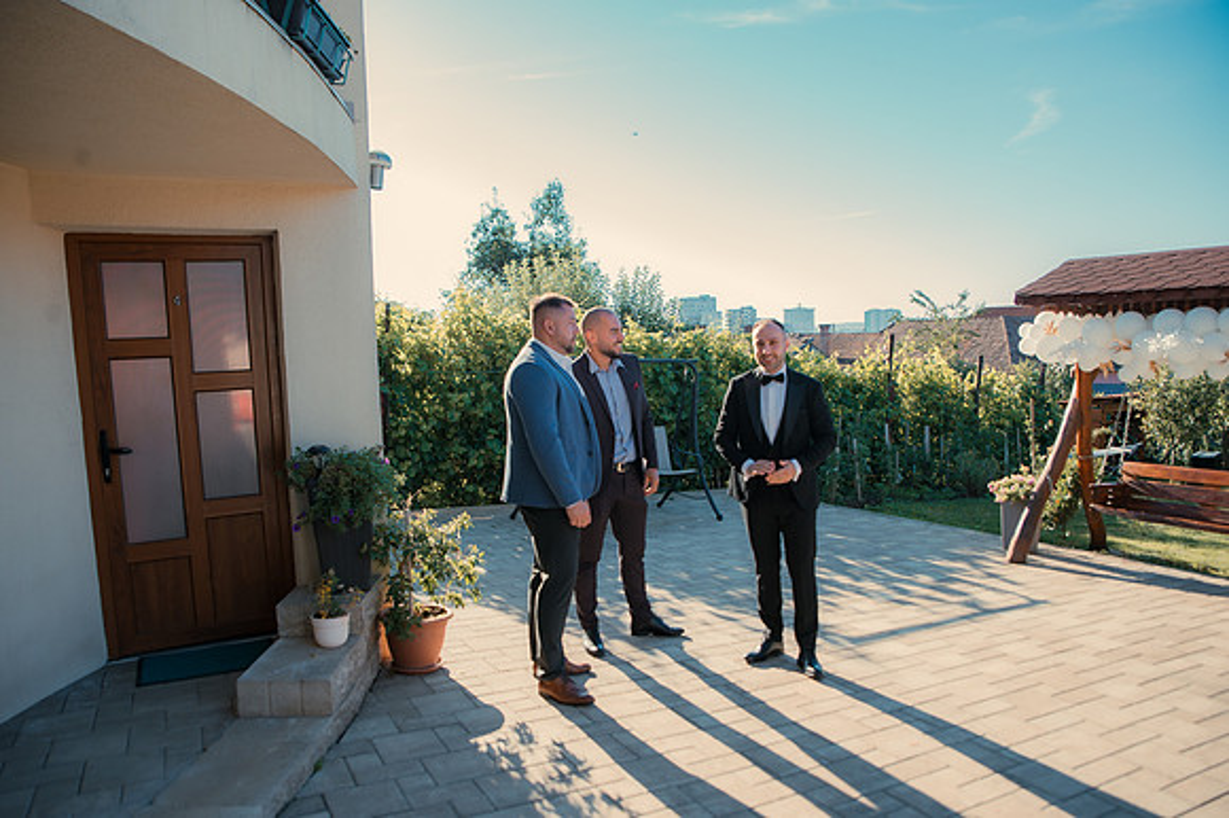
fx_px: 819
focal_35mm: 24
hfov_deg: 73.8
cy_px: 409
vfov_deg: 53.1
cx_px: 614
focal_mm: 24
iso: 100
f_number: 3.5
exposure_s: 1/250
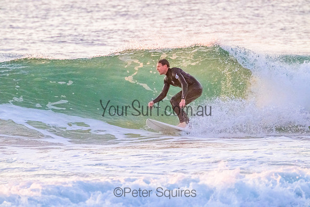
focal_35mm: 800
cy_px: 104
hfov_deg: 2.6
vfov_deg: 1.7
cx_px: 155
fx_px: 6890
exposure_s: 1/800
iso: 12800
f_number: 11
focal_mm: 800
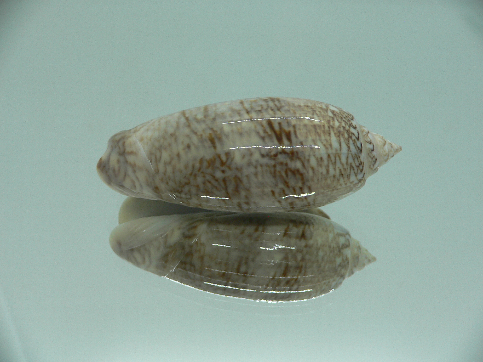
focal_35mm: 35
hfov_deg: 52.6
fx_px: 488
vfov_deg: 40.7
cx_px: 242
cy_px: 181
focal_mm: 4.6
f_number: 2.8
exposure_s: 1/60
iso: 100
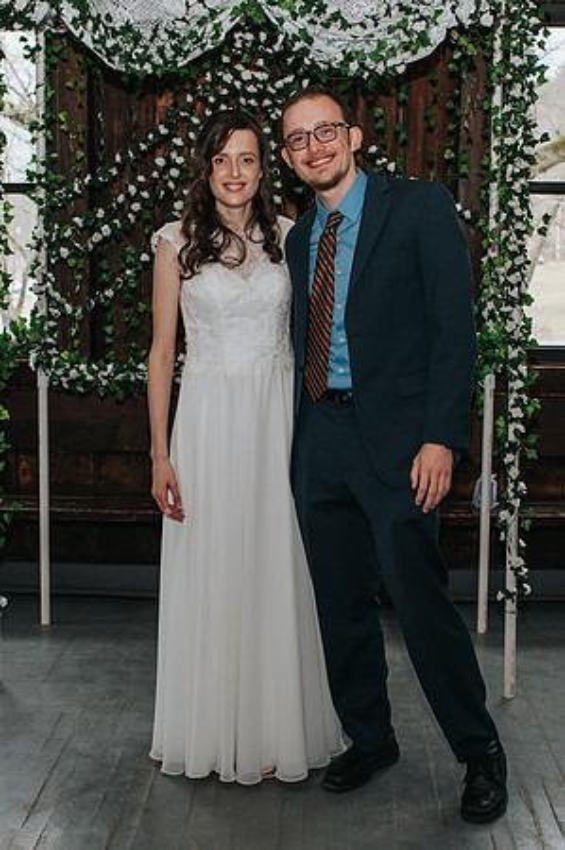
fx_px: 1284
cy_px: 438
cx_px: 264
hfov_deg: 24.8
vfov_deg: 36.6
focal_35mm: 54
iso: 1000
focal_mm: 35
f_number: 4.5
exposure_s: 1/200
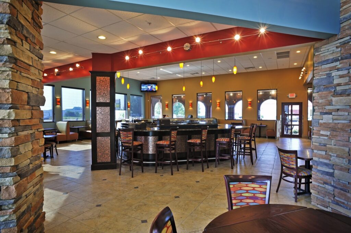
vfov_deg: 61.8
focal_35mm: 20
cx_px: 176
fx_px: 195
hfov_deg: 84.0
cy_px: 116
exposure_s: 1/13
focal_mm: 20
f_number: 8
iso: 200
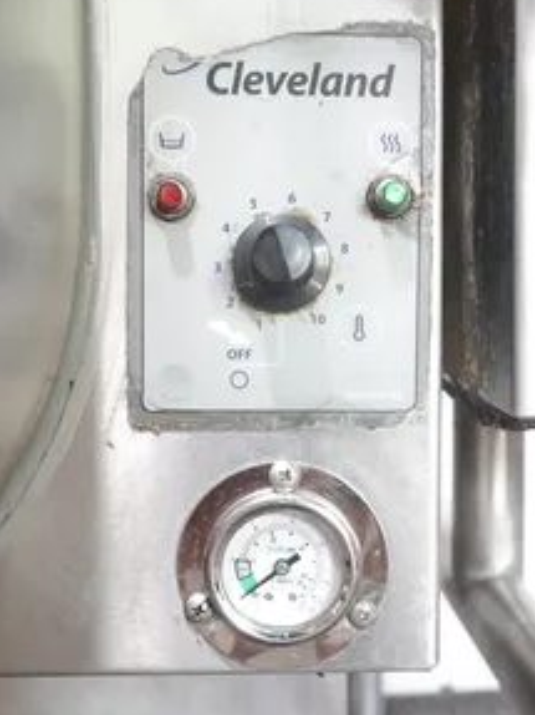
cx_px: 290
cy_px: 381
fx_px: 969
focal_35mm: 47
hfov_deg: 30.8
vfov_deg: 40.4
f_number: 3.5
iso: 2000
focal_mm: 13.03
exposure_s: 1/40
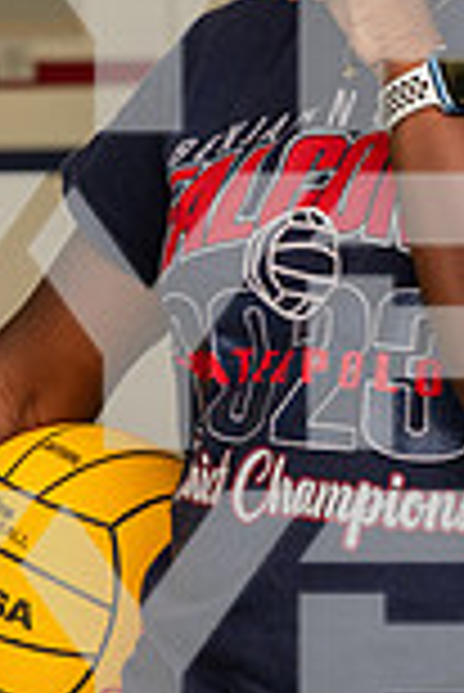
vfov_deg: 10.1
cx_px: 257
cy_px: 315
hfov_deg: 6.7
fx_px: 3935
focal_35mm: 204
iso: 640
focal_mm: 70
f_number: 7.1
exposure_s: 1/250
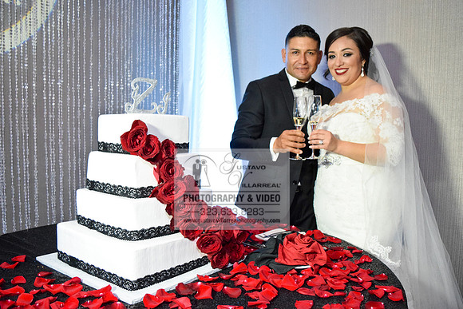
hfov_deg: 57.2
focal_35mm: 33
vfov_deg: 40.0
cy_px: 154
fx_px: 424
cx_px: 232
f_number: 5
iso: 4000
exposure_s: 1/60
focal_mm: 22
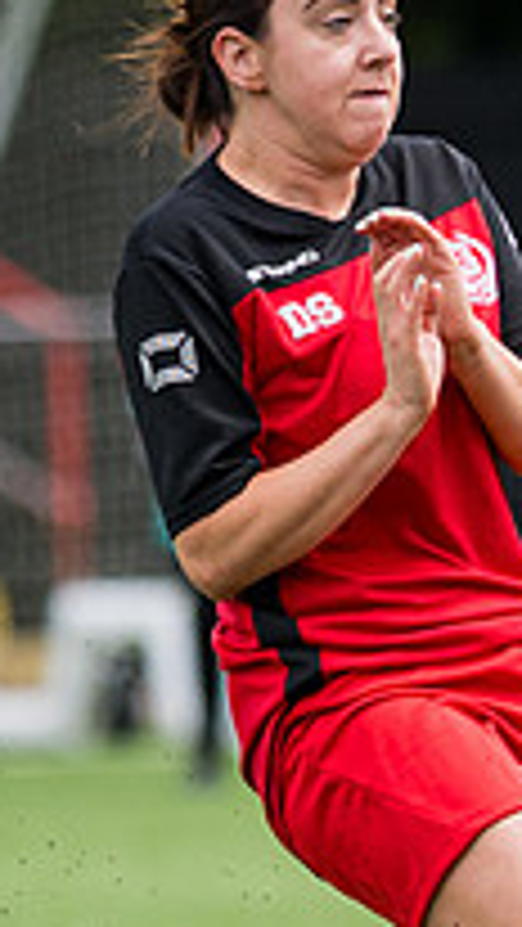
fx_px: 22128
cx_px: 661
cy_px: 1115
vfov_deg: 2.4
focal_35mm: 900
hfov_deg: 1.4
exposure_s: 1/5000
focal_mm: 135
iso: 200
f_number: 2
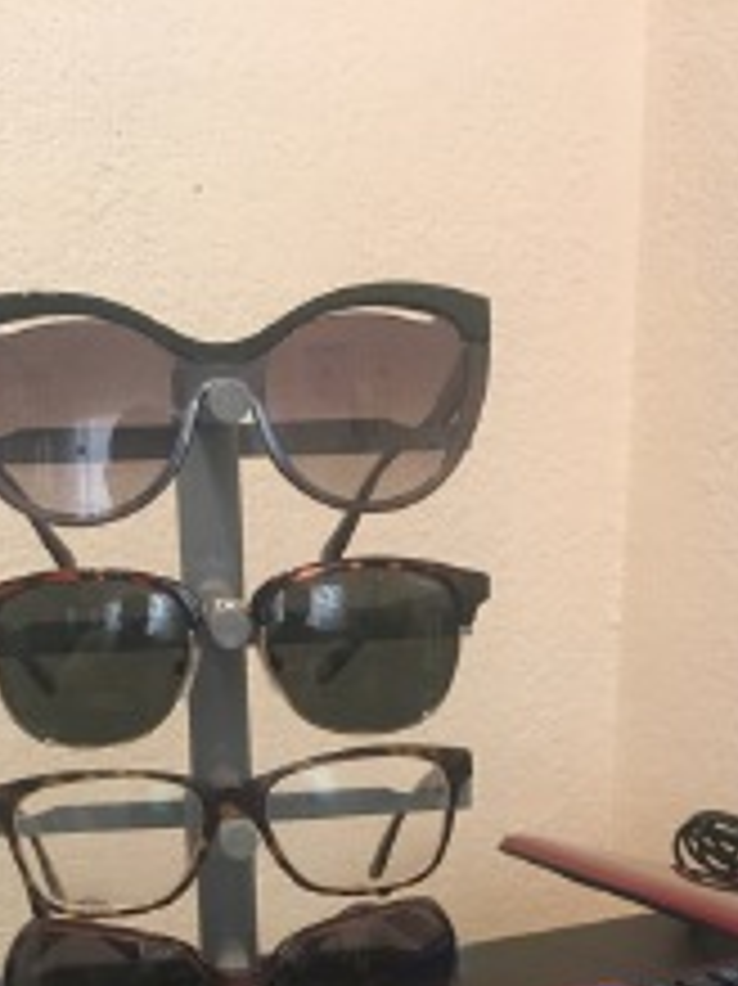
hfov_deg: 27.4
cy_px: 887
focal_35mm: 53
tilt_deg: -15.7
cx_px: 266
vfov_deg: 34.2
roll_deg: +1.4
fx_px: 1508
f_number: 2.2
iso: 200
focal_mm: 4.15
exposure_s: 1/17
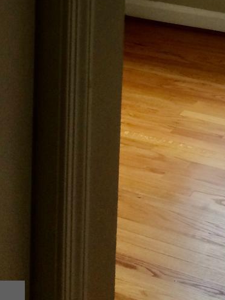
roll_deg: -1.3
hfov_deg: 16.1
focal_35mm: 90
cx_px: 223
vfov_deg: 19.3
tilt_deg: -5.8
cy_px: -135
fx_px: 780
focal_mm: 4.15
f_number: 2.2
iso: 40
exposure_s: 1/40
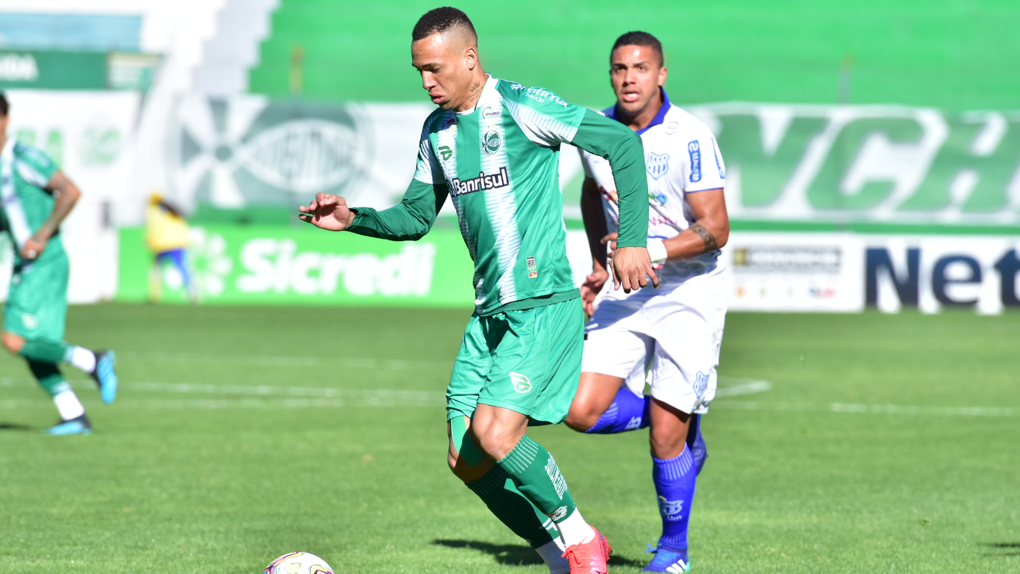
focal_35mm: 315
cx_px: 511
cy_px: 305
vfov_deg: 3.9
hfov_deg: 6.9
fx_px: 8520
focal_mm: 200
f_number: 4.5
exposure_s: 1/4000
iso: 500
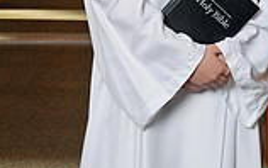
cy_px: -148
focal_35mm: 152
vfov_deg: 8.3
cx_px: 156
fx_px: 1114
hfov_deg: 13.7
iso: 800
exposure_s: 1/80
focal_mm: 35
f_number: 8
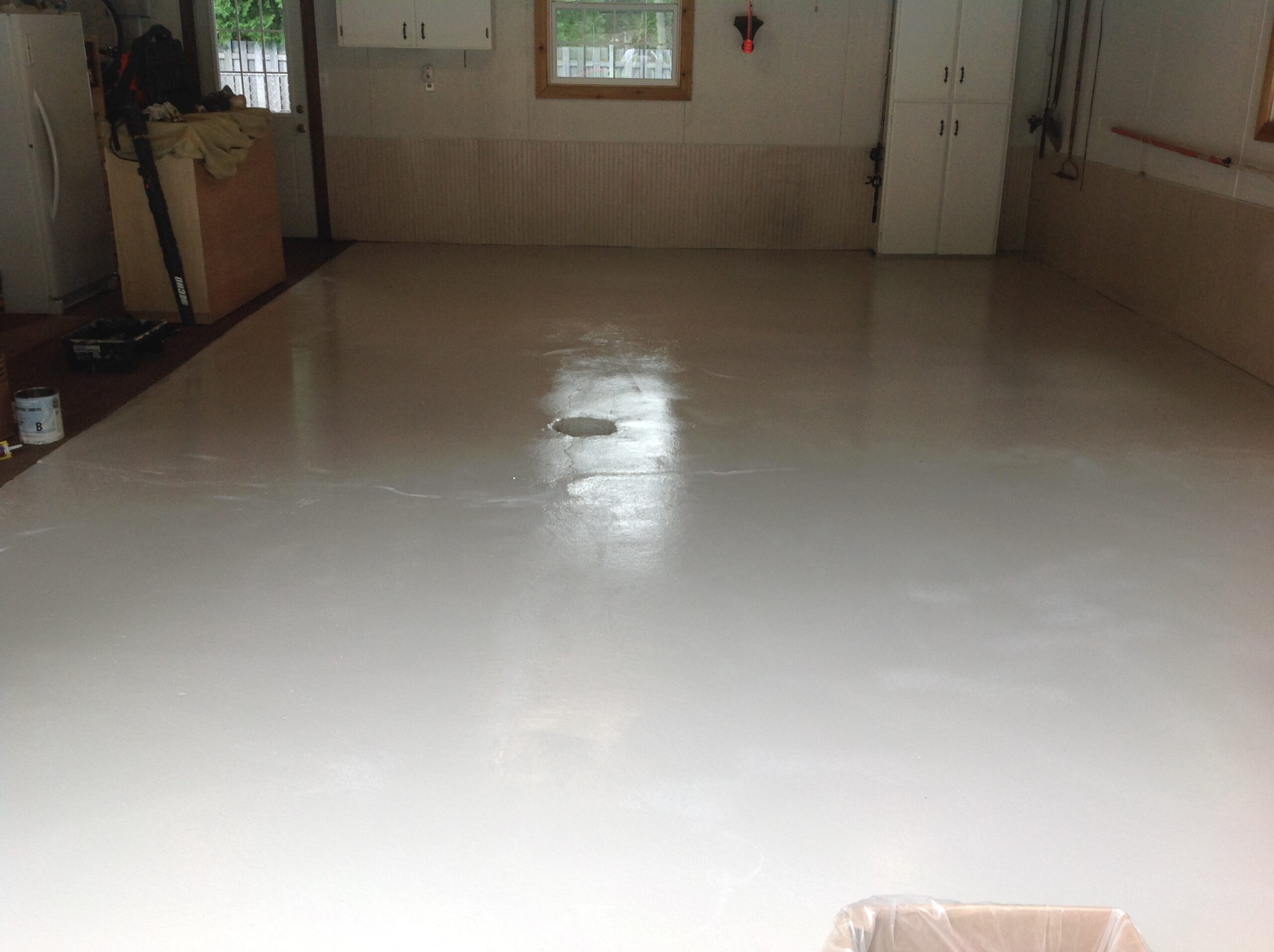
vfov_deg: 40.6
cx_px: 637
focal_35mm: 35
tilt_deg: -16.5
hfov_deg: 52.7
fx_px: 1286
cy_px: 476
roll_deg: -1.9
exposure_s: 1/134
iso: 50
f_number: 2.4
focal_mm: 4.28
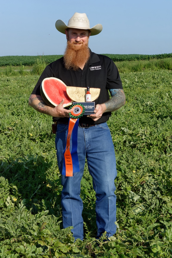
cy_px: 129
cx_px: 86
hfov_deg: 19.7
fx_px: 494
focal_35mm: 69
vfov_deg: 29.2
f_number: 10
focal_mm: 46
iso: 2000
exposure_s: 1/4000
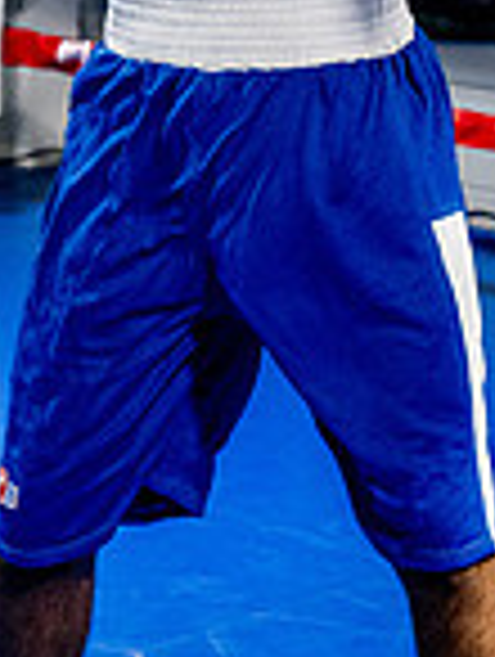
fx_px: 3764
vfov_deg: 9.9
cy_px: -43
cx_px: 504
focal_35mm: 198
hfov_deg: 7.5
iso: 5000
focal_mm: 35
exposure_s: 1/800
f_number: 2.8
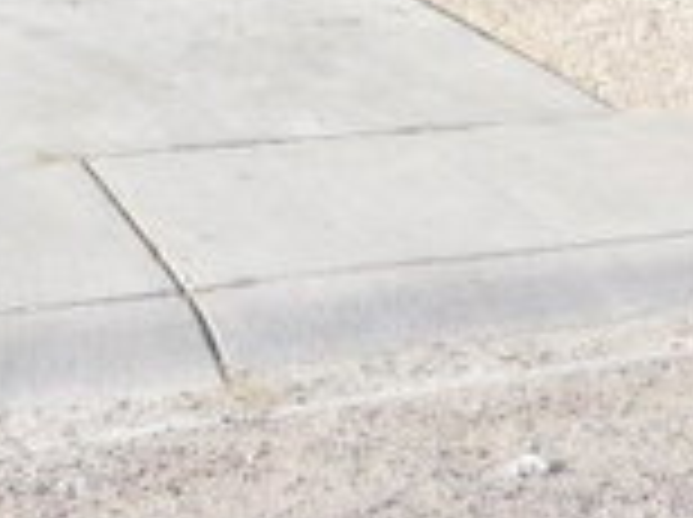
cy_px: -144
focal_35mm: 80
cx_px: 360
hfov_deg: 24.5
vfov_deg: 17.3
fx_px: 1599
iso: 125
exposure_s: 1/500
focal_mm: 4.1
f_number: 3
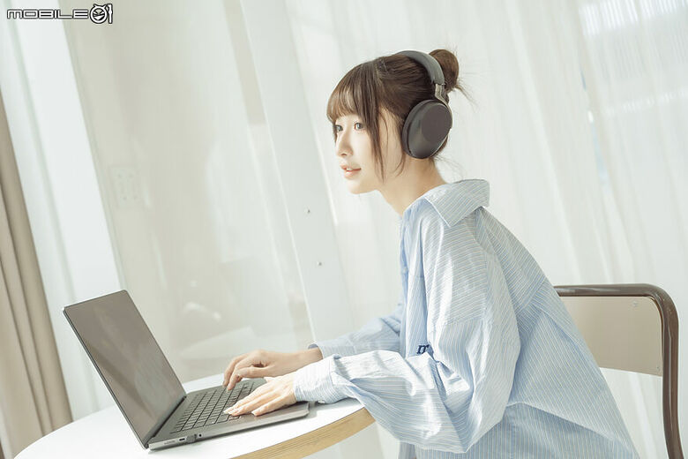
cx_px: 344
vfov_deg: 35.9
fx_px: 707
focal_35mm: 37
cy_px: 230
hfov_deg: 51.9
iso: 100
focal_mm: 37
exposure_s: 1/160
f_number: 2.8
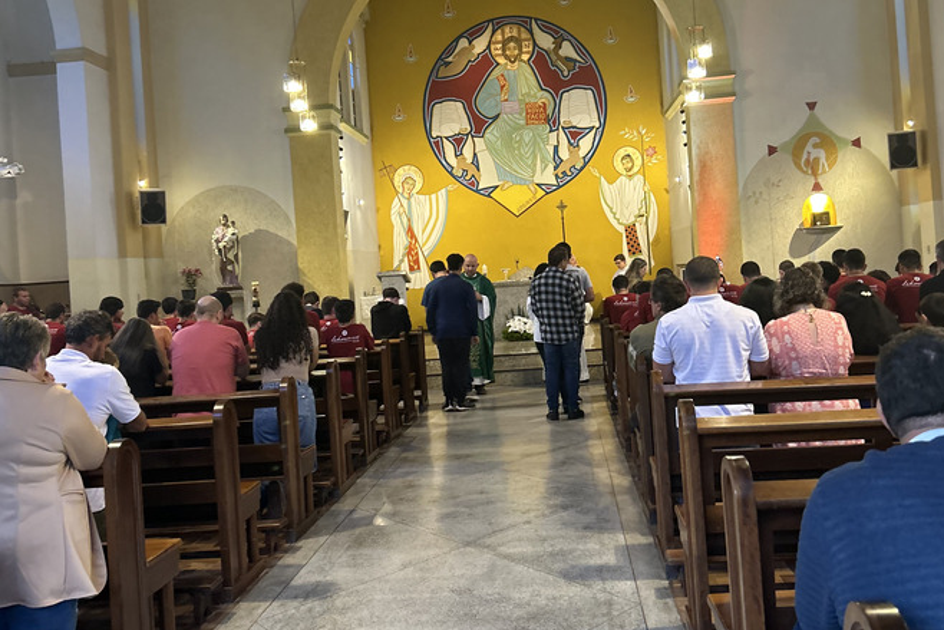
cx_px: 473
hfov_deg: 51.9
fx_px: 970
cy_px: 255
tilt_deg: +0.1
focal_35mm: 37
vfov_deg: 35.8
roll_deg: +2.1
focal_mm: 5.7
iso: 250
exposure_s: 1/60
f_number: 1.5
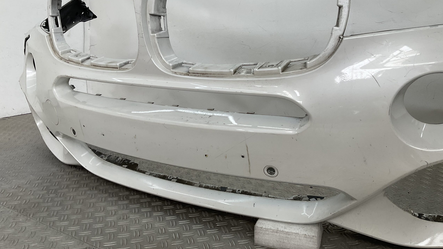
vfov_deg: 36.5
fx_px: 376
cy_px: 94
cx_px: 223
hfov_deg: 61.0
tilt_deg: -10.2
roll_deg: -1.2
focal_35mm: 32
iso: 16
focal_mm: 3
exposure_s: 1/241
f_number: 1.8
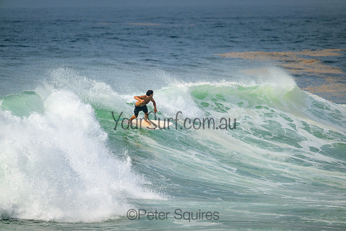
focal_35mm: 650
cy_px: 116
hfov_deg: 3.2
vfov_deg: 2.1
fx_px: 6248
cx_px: 173
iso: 640
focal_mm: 650
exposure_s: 1/2500
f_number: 11
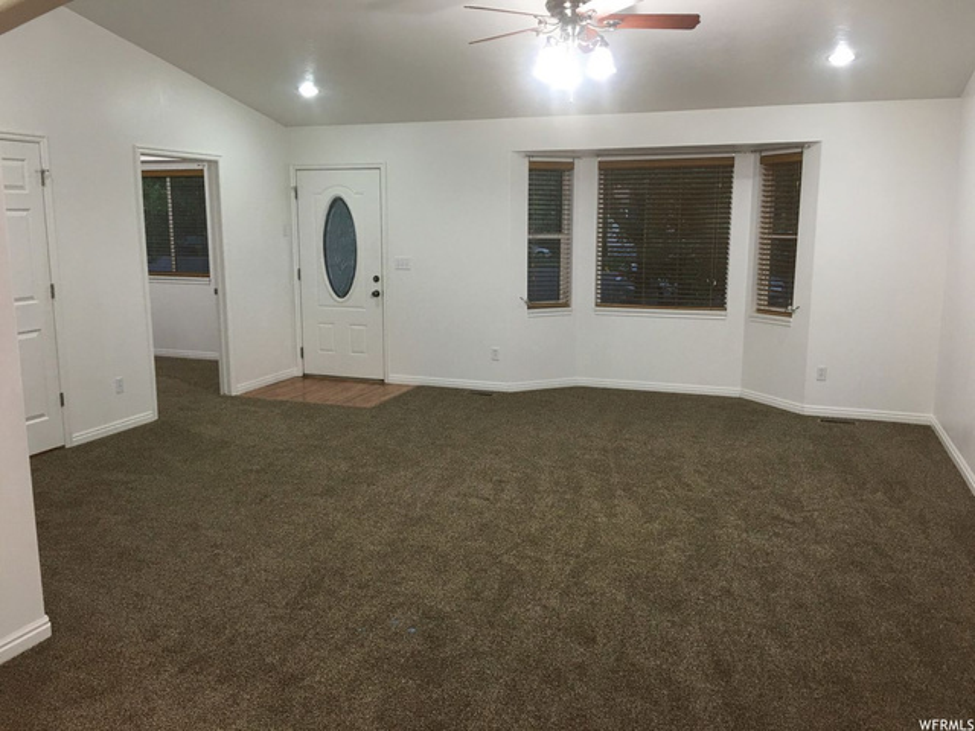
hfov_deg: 61.7
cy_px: 366
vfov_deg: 48.2
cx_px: 488
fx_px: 817
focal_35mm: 29
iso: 32
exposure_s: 1/15
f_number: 2.2
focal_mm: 4.15
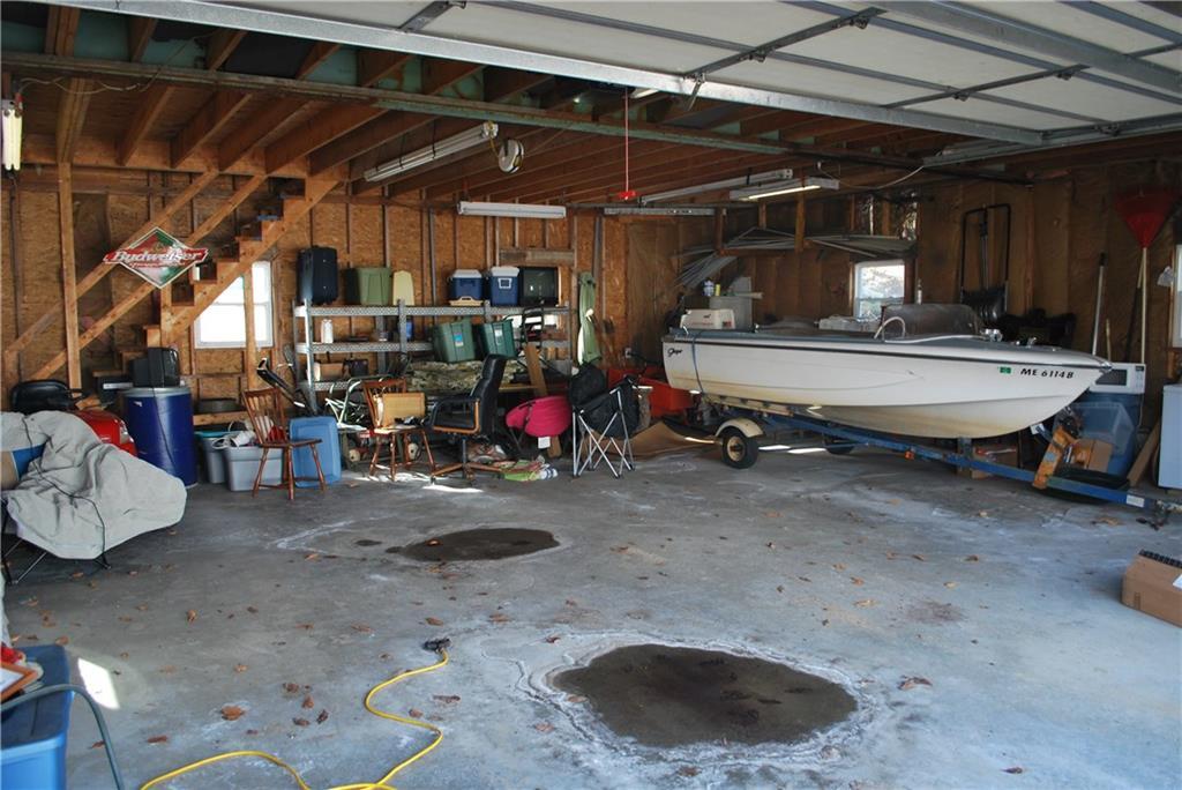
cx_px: 591
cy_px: 395
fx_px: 887
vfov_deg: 48.0
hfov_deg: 67.4
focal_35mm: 27
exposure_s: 1/60
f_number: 4
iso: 200
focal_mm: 18
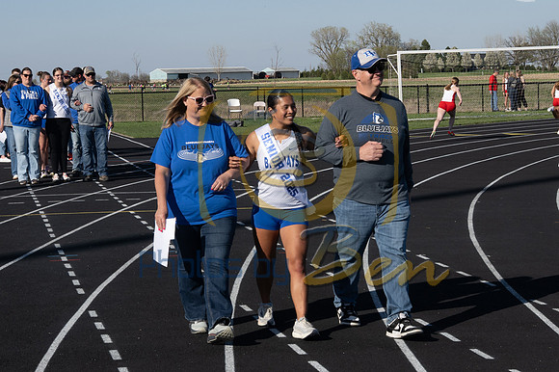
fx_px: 1274
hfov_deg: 24.7
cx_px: 260
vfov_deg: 16.6
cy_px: 136
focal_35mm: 82
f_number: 8
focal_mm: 31
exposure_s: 1/400
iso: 100
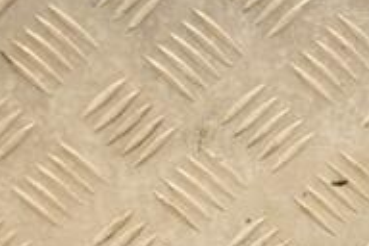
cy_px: 331
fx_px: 2501
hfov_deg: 8.3
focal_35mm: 244
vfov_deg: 5.6
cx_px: 502
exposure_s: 1/200
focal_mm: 52
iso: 800
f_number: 5
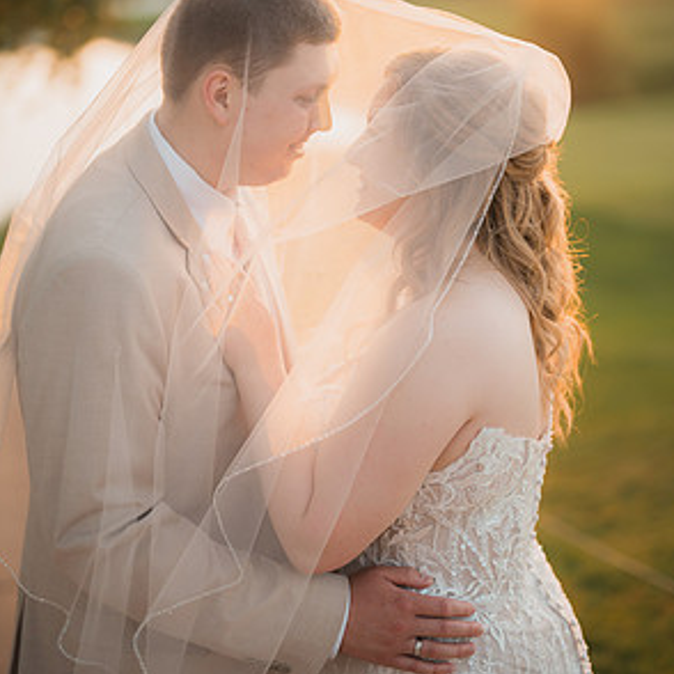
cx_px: 337
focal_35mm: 65
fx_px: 1432
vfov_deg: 26.4
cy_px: 257
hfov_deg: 26.5
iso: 125
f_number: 1.2
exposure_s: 1/400
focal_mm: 50
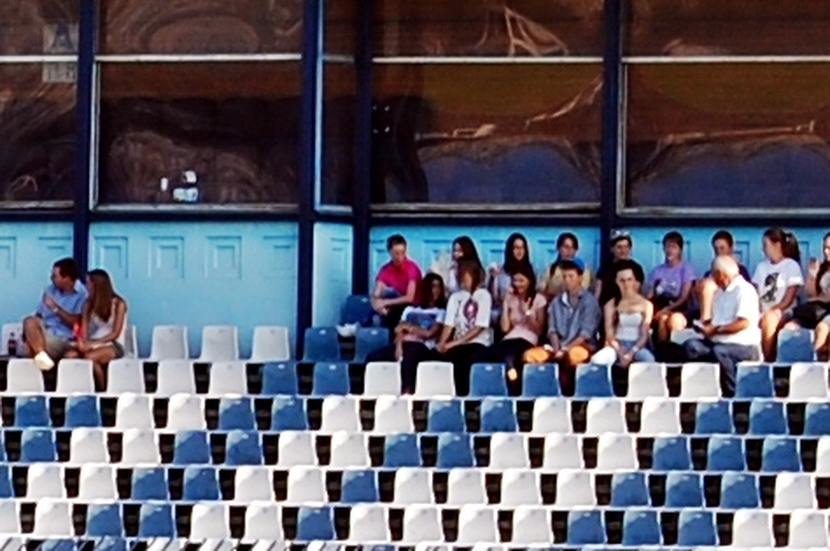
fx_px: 12049
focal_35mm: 523
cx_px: -306
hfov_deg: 3.9
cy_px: 464
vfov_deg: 2.6
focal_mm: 55
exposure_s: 1/250
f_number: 9
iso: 200
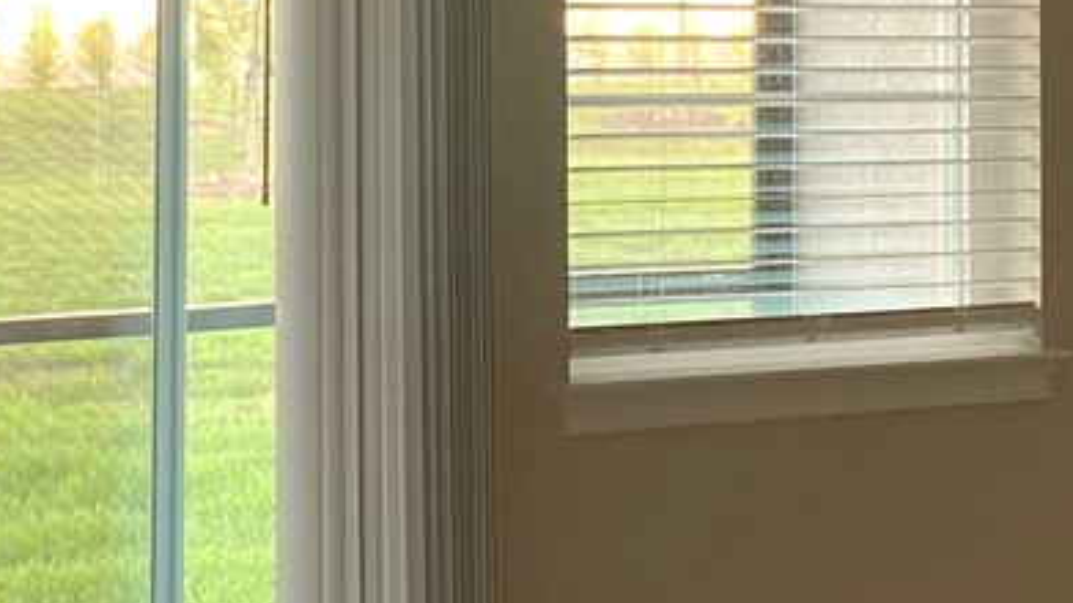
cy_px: -55
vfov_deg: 10.3
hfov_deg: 18.4
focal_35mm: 116
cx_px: 316
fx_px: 3301
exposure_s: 1/60
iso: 64
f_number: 1.8
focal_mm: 4.25
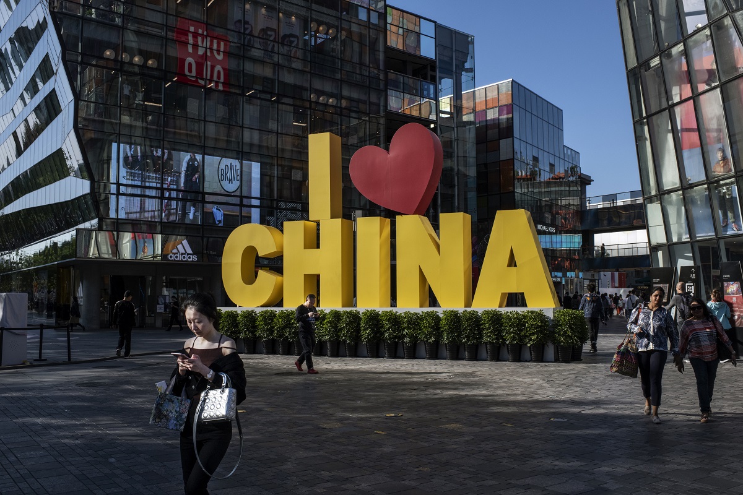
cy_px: 248
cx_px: 372
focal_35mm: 35
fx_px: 722
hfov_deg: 54.4
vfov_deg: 37.9
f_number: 16
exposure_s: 1/500
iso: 640
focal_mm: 35
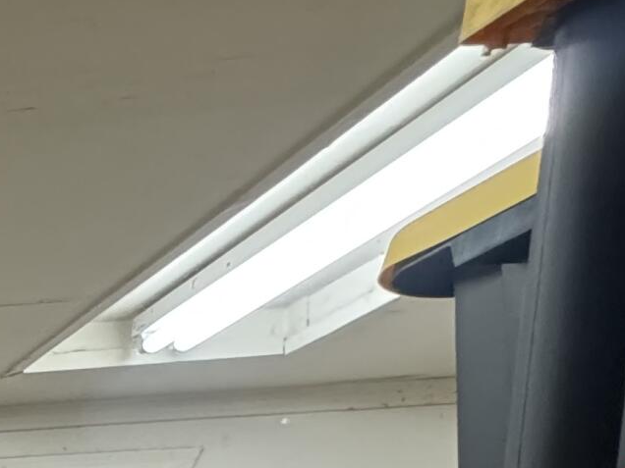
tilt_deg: -5.4
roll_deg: +0.2
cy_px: 834
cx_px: -736
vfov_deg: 17.9
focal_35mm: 66
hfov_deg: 17.1
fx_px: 1192
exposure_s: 1/120
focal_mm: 2.22
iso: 320
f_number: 2.2
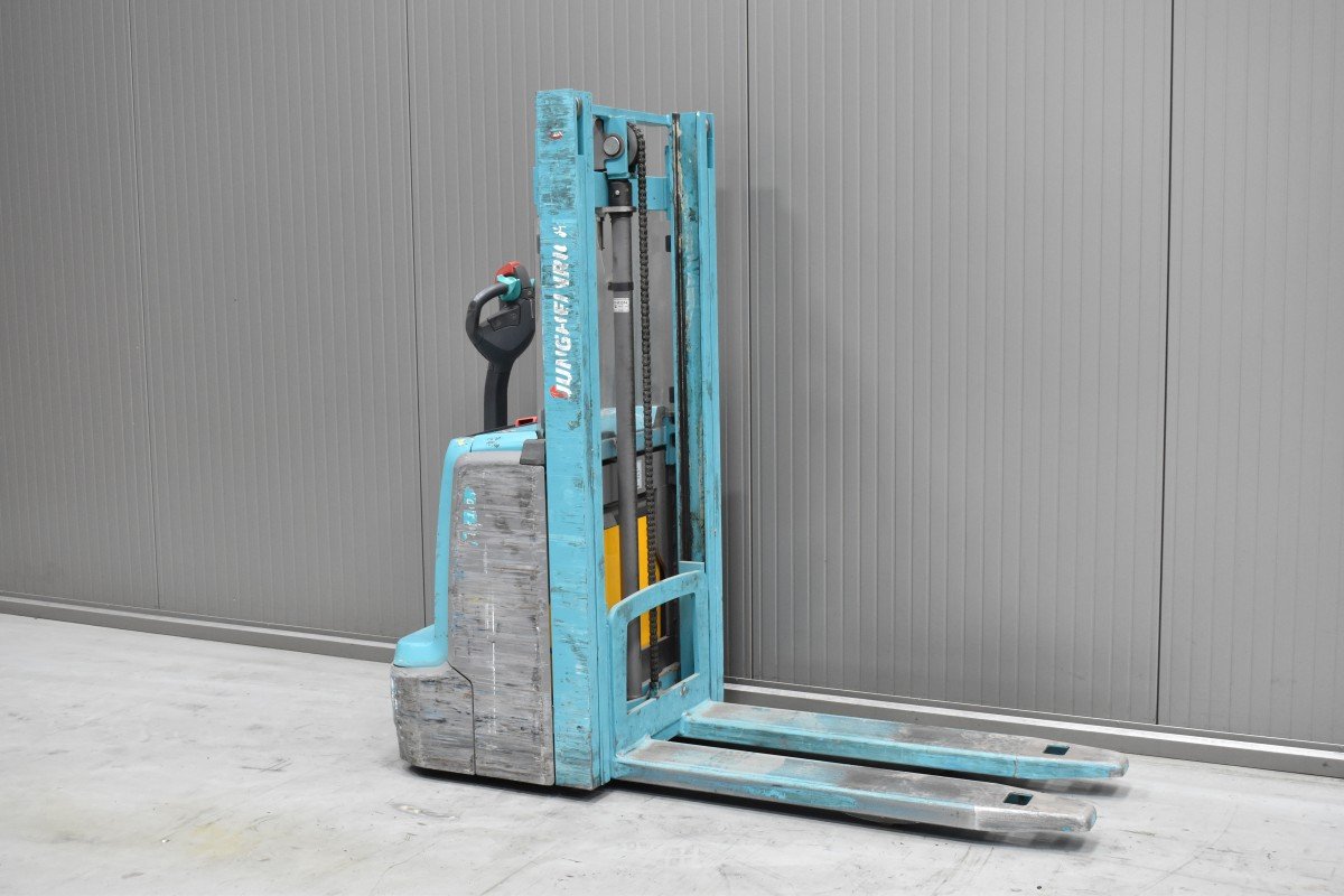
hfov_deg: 46.4
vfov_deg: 31.9
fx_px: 1568
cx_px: 672
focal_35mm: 42
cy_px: 448
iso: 1600
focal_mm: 28
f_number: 5.6
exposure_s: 1/40
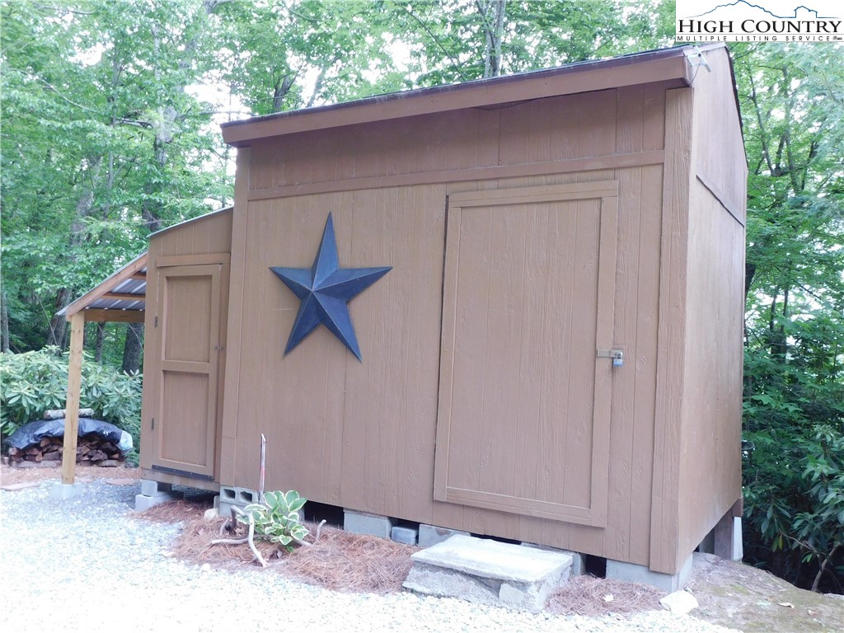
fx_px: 731
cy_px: 316
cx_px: 422
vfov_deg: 46.8
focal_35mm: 30
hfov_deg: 60.0
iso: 220
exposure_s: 1/30
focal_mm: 5.3
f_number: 3.2
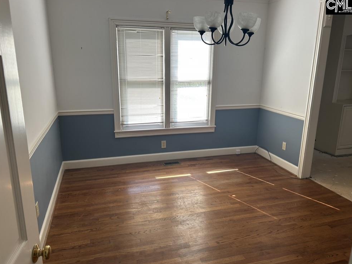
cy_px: 134
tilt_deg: -16.3
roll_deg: +0.1
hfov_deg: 65.3
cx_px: 178
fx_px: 275
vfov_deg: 51.3
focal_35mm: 27
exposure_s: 1/121
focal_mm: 5.7
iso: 80
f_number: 1.5
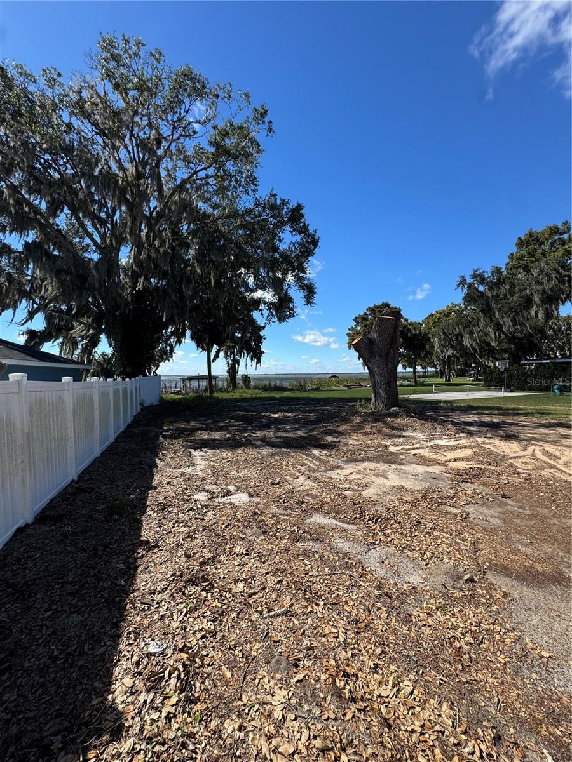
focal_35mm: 14
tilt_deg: -0.3
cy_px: 381
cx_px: 286
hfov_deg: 85.7
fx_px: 308
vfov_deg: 102.1
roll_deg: +1.4
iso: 40
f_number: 2.2
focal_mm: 2.22
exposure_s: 1/1449
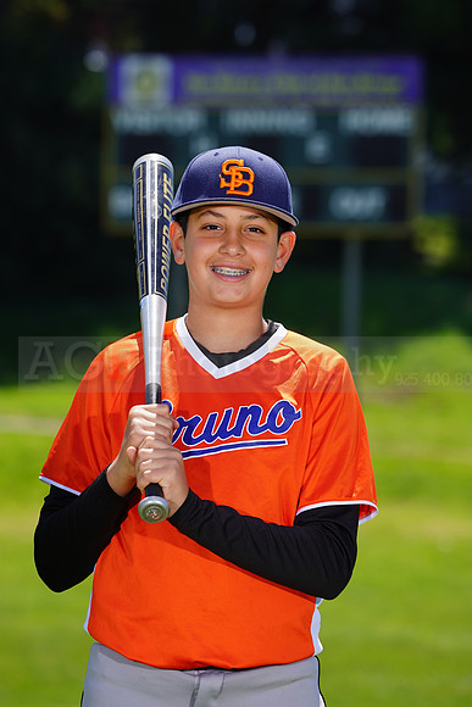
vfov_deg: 7.9
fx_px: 5149
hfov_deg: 5.2
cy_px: 354
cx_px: 236
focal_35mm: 262
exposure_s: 1/250
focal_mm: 262
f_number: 8
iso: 100
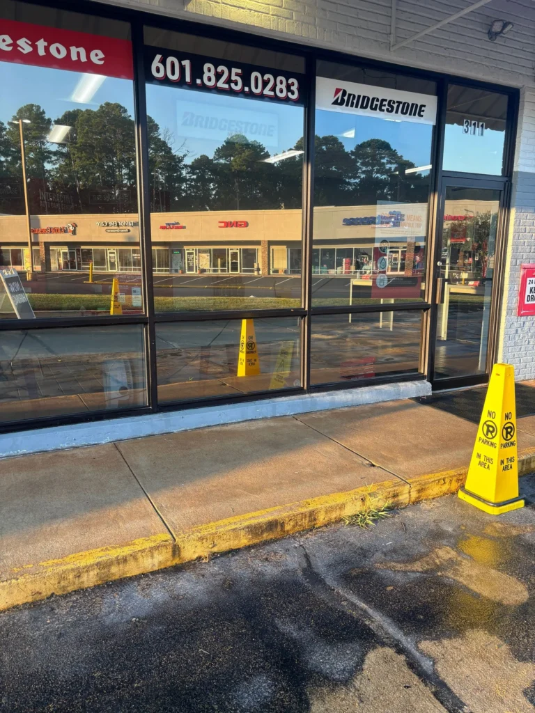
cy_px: 356
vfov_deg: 67.3
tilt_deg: -10.1
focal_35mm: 26
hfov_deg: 53.1
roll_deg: +0.2
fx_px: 536
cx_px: 268
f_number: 1.6
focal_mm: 5.96
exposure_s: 1/139
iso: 32
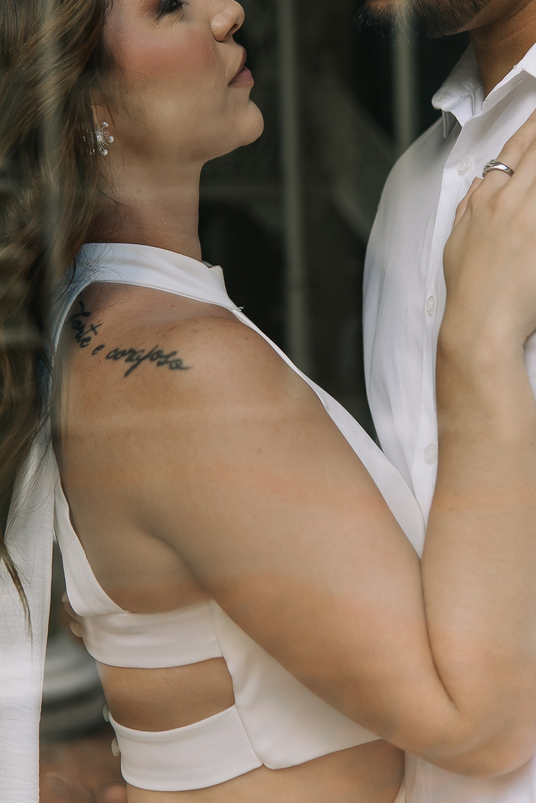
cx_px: 288
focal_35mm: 77
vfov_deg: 26.1
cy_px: 224
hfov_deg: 17.7
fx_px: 1720
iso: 160
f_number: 2.5
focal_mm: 30
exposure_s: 1/200
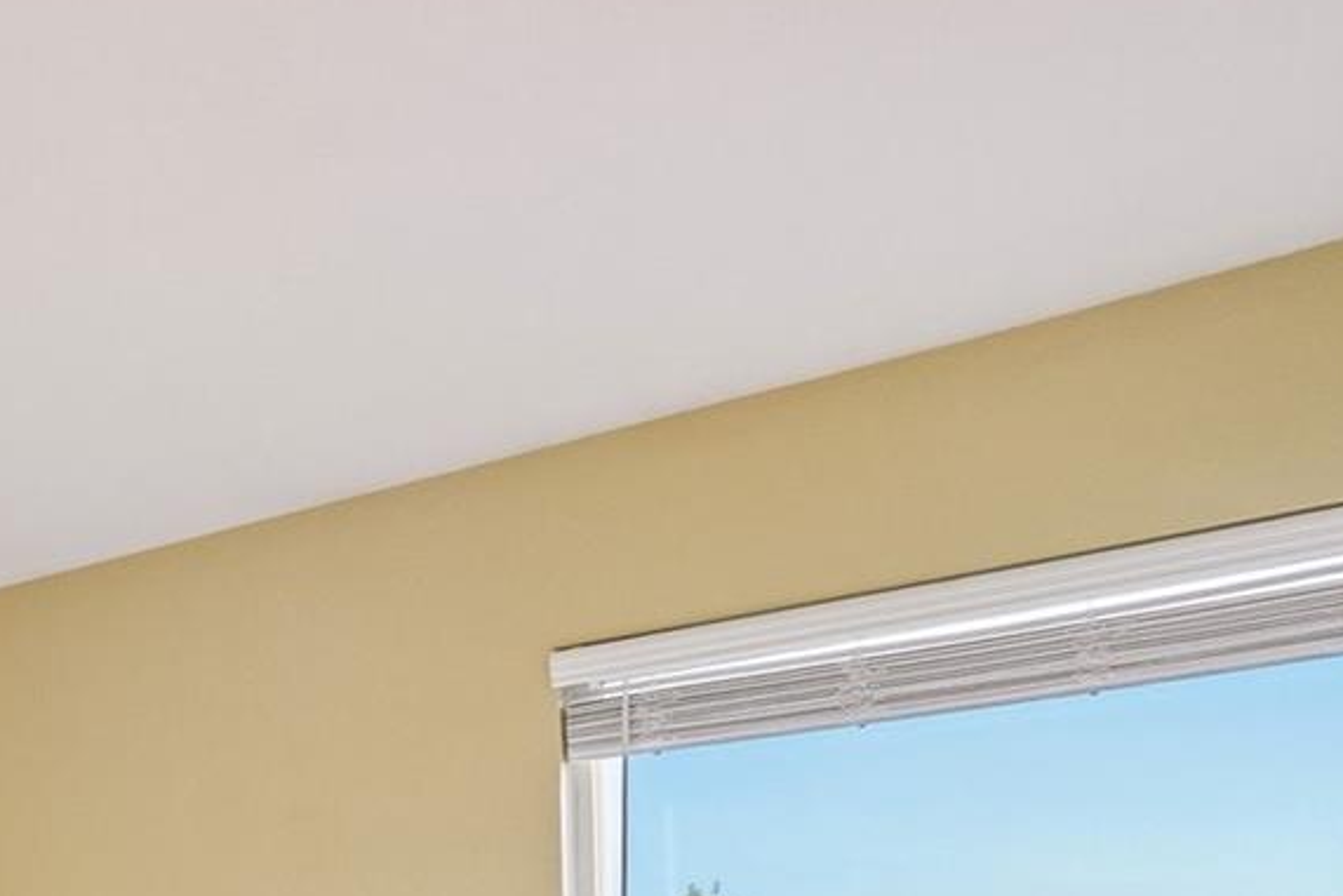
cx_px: -325
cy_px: 1223
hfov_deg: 35.1
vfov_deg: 26.2
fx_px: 1567
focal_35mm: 42
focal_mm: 10
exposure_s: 1/160
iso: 400
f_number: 8
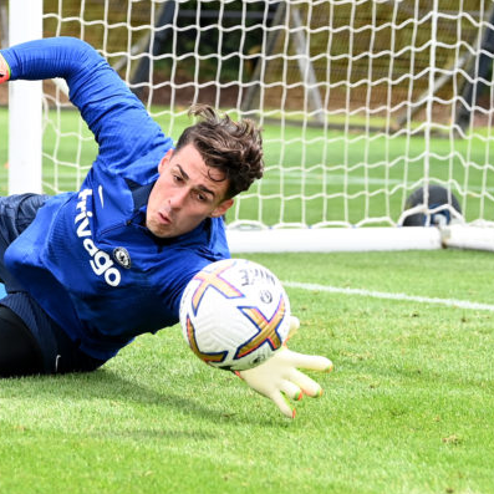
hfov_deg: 12.6
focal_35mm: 138
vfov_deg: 12.7
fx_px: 2228
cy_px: 241
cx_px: 70
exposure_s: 1/2500
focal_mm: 86
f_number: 4
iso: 640
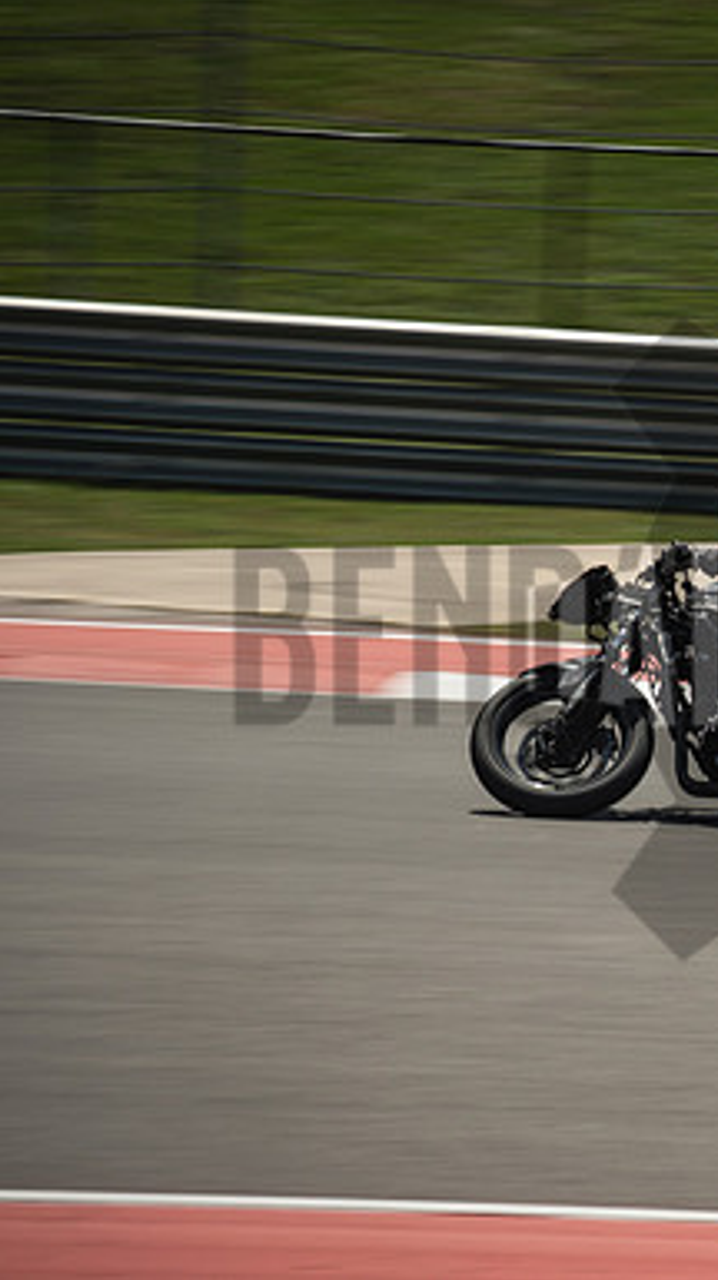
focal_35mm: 237
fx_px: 8037
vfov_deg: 9.1
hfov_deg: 5.1
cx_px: 934
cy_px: 640
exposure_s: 1/200
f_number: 9
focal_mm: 100
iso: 125
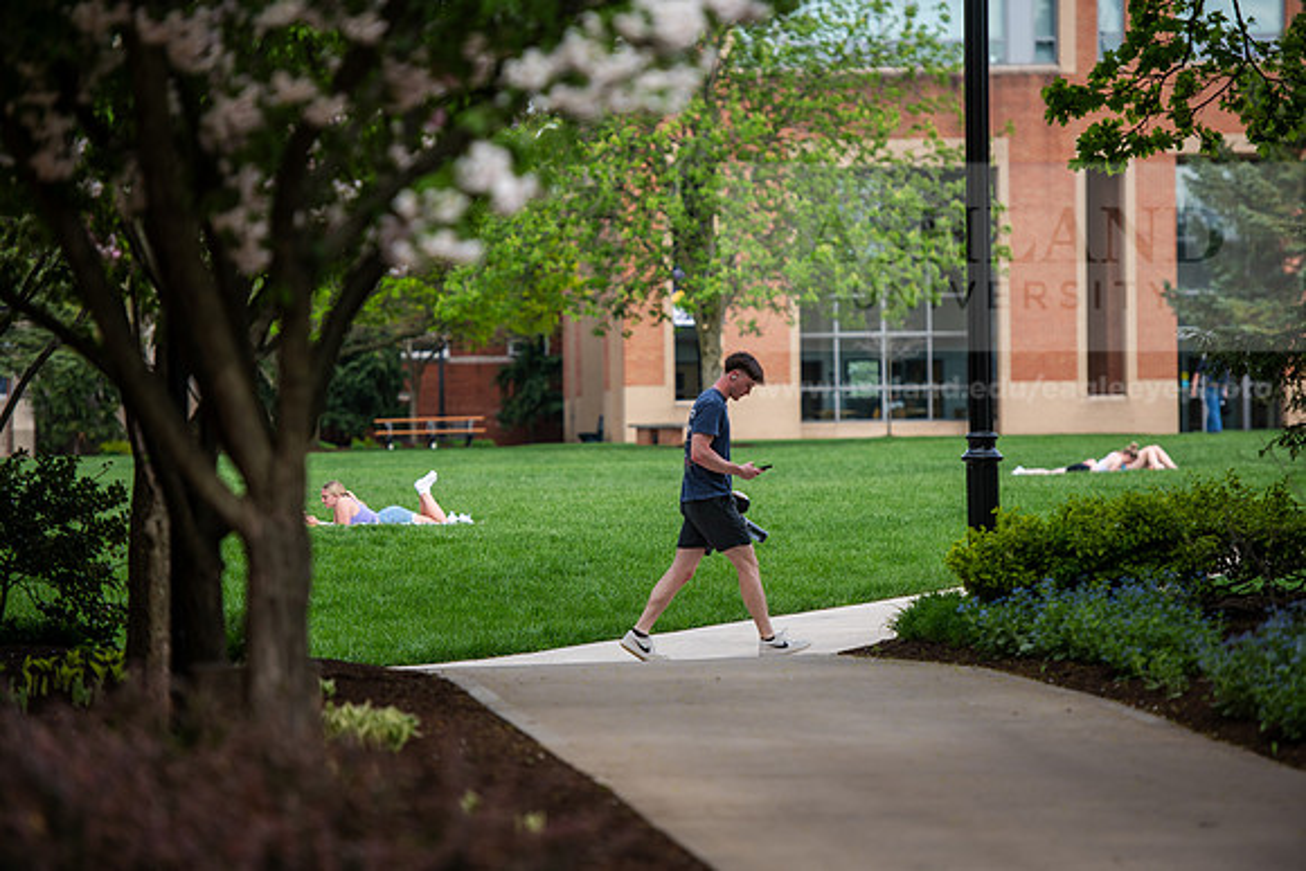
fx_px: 5987
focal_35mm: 165
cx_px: 653
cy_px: 436
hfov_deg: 12.4
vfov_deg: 8.3
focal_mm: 165
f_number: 3.2
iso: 100
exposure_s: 1/400
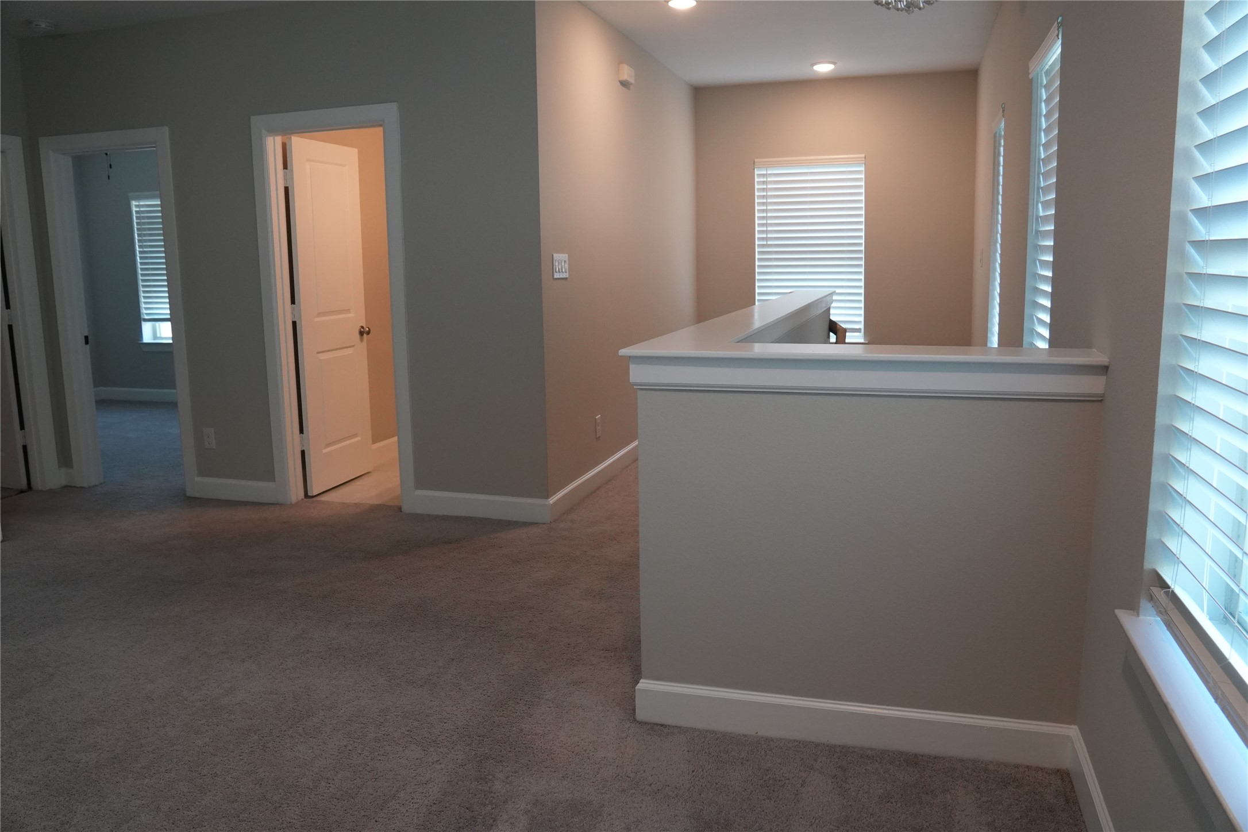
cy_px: 416
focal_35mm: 26
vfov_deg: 50.4
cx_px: 624
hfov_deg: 70.4
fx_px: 884
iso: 1600
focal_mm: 17
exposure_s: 1/160
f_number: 4
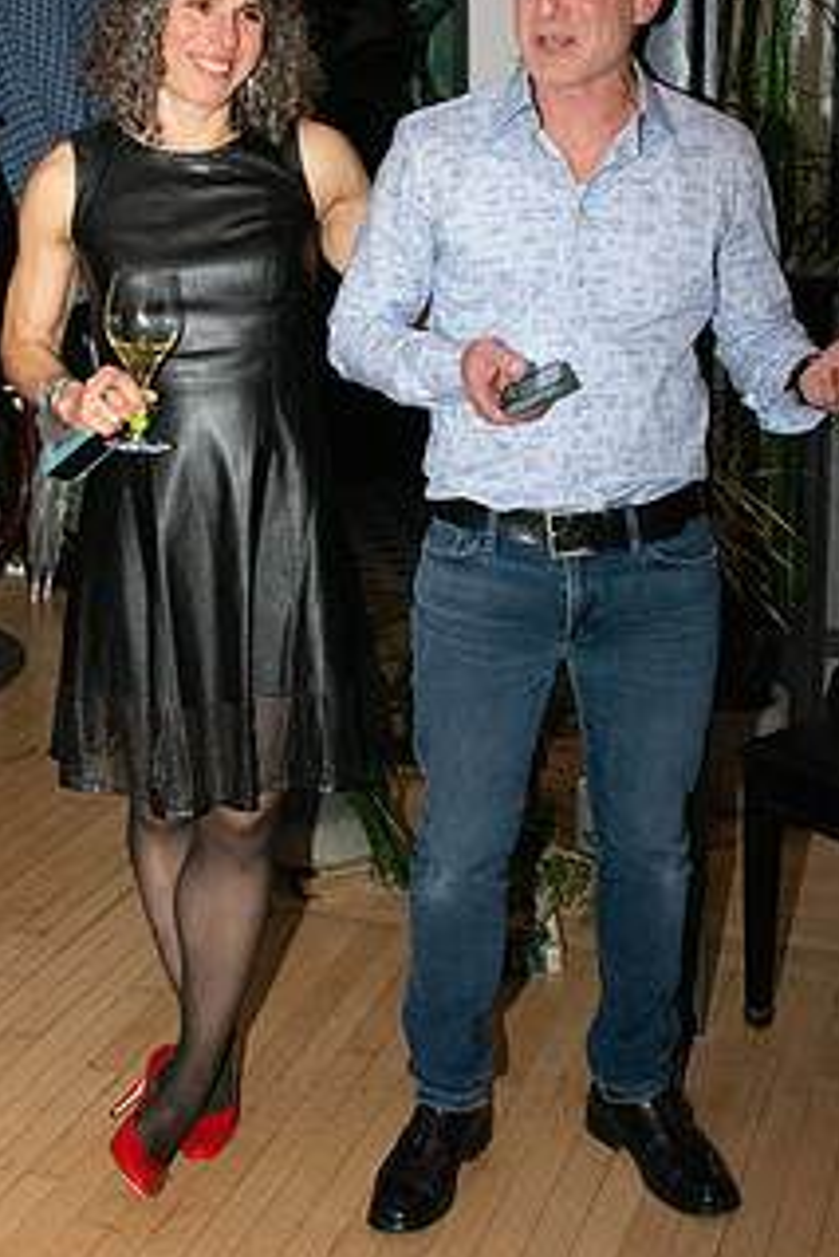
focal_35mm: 55
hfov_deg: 24.6
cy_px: 418
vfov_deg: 35.9
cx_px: 453
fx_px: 1920
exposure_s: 1/250
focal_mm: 26
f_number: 10
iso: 5000
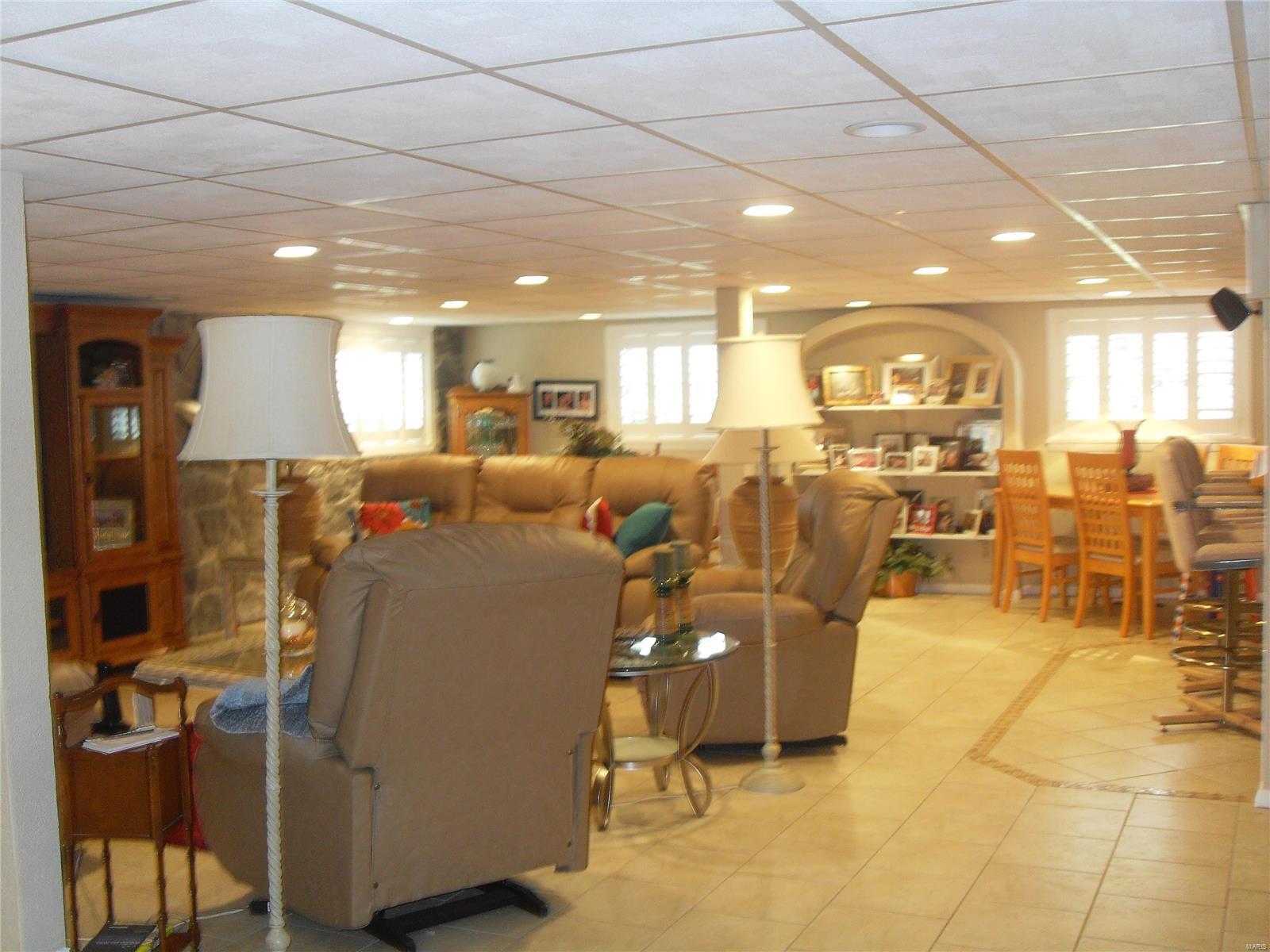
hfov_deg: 50.1
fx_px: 1357
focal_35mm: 37
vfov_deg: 38.7
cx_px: 635
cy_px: 476
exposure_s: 1/6
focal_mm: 6.3
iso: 160
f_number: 2.8
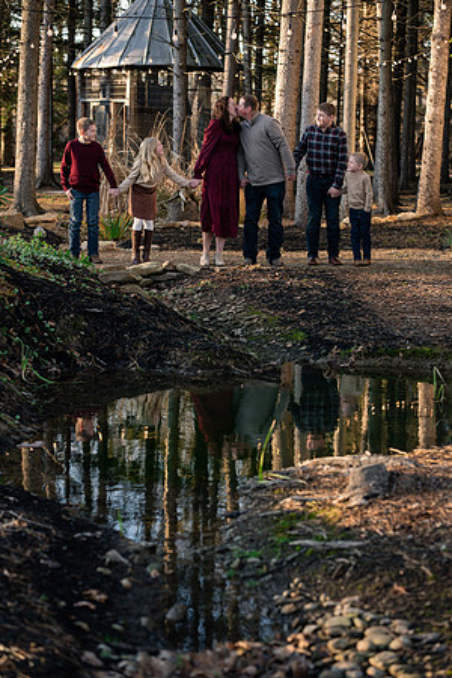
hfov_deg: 16.1
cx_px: 226
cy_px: 339
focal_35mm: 85
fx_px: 1601
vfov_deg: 23.9
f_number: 4
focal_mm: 85
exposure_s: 1/200
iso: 400
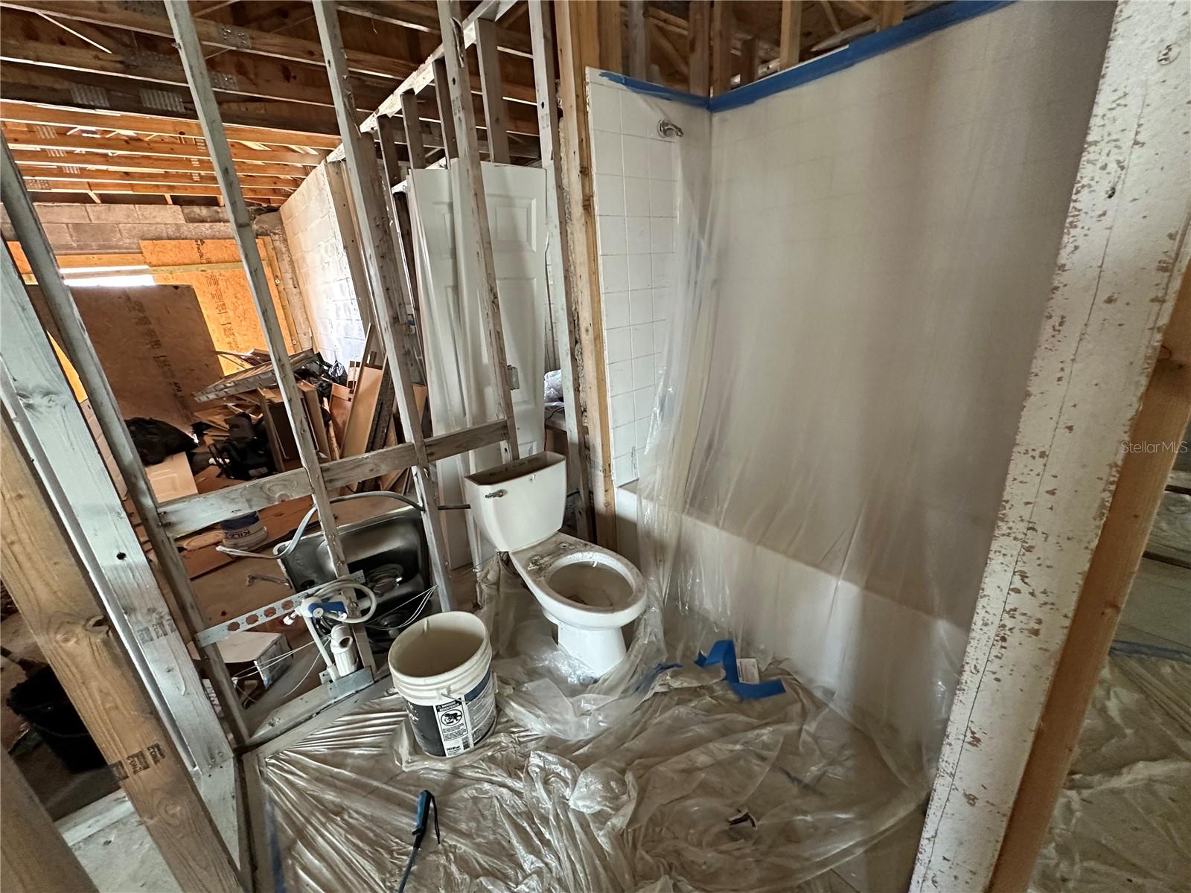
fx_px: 482
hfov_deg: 102.1
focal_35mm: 14
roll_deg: +4.8
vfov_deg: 85.7
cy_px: 446
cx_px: 596
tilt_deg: -18.8
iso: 500
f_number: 2.2
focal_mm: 2.22
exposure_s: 1/60
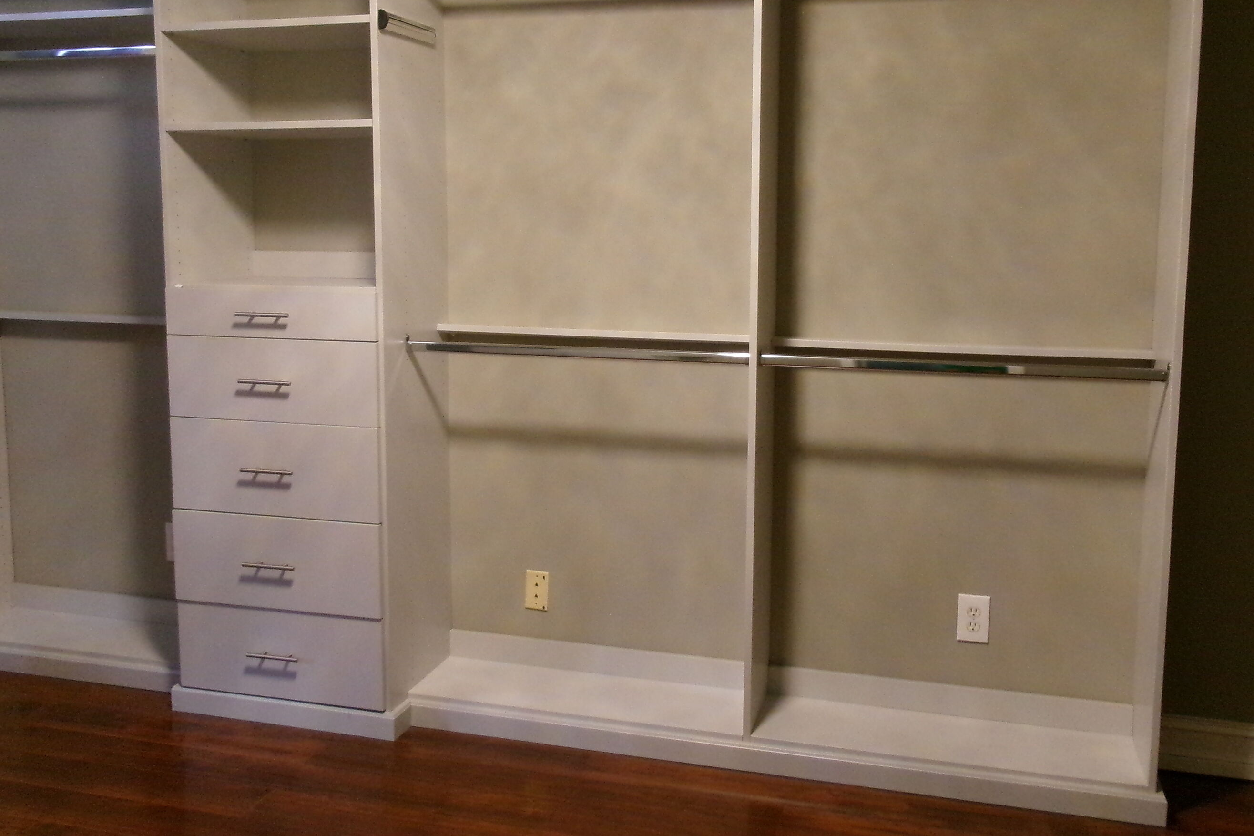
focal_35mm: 34
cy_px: 356
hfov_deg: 55.8
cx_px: 602
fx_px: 1184
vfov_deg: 38.8
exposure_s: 1/17
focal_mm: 5.1
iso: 703
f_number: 3.9
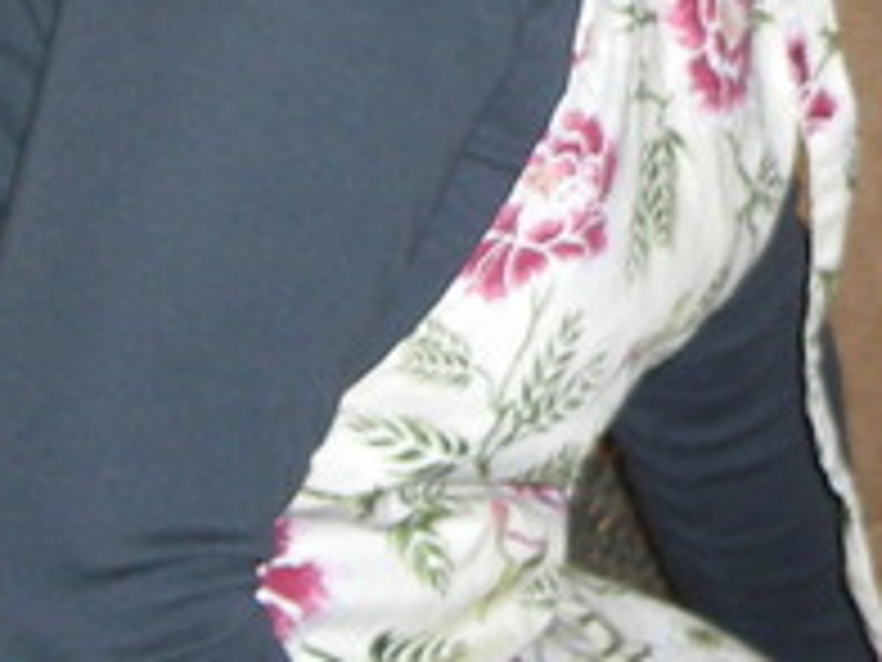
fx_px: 4357
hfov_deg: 10.9
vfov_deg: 8.6
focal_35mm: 171
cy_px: -122
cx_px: 1498
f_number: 3.2
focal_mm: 6.3
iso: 139
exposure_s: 1/60
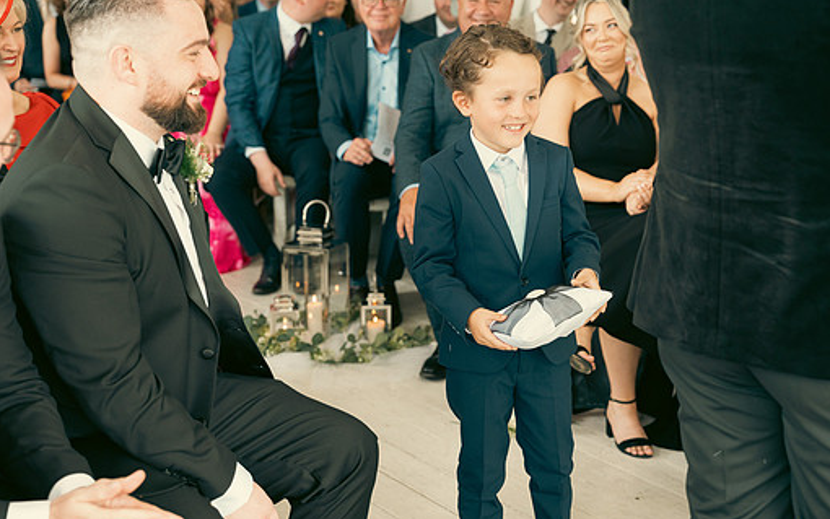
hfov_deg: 35.0
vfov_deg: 22.4
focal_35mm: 58
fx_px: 1312
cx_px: 469
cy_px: 284
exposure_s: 1/160
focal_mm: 50
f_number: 3.5
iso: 800
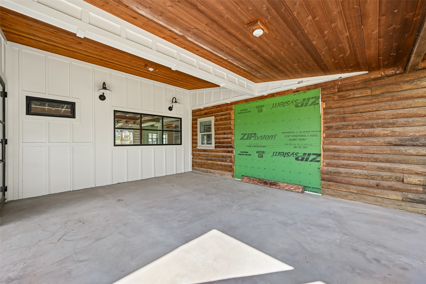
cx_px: 213
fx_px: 166
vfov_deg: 81.2
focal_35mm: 14
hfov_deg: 104.3
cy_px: 142
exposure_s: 1/60
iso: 100
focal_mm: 14
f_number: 8
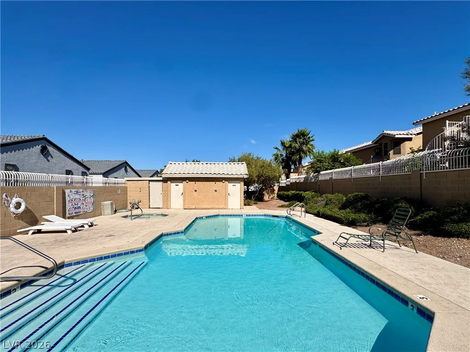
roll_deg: -0.2
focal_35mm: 14
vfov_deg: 85.7
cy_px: 176
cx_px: 235
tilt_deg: -0.5
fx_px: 190
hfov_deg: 102.1
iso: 40
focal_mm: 2.22
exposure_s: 1/3717
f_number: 2.2
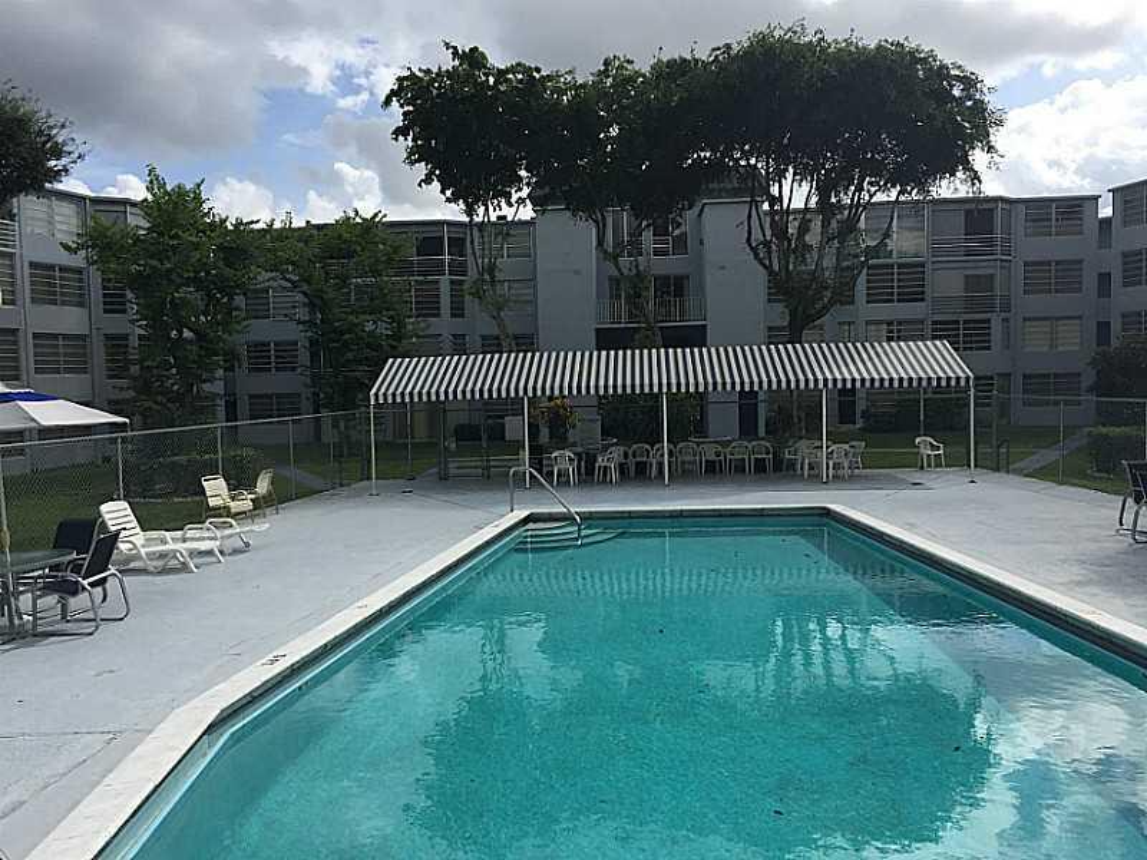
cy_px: 430
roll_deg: +0.3
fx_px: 961
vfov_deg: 48.2
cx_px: 574
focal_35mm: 29
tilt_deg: -4.4
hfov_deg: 61.7
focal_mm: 4.15
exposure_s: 1/2475
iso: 32
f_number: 2.2
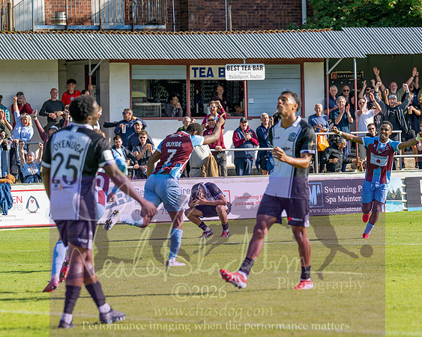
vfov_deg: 6.3
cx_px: 127
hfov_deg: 7.9
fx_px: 3067
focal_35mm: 246
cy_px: 141
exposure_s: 1/2500
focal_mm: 125
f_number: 4
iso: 400
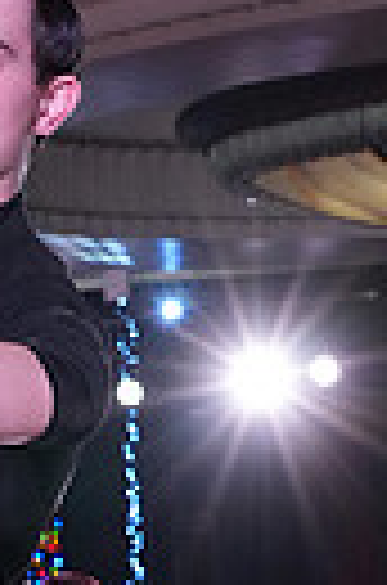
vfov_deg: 9.7
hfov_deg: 6.4
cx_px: -398
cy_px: 850
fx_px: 3339
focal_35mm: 206
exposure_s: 1/200
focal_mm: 46
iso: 4000
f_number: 7.1
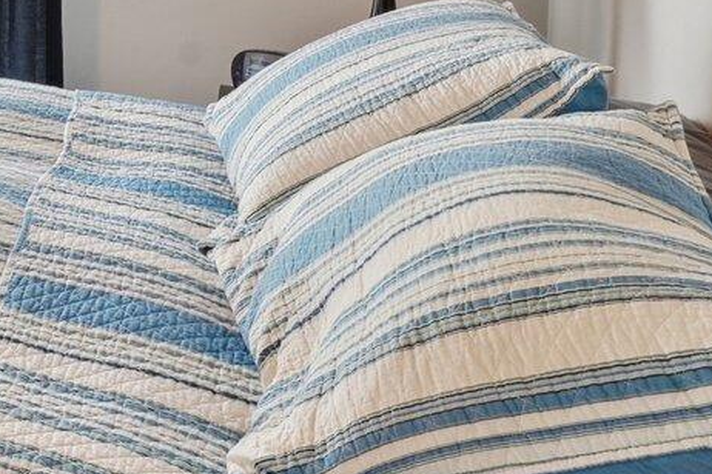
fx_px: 1226
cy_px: -249
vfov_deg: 19.1
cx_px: -596
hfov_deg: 20.9
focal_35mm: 62
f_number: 11
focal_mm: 14
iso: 400
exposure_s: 1/2
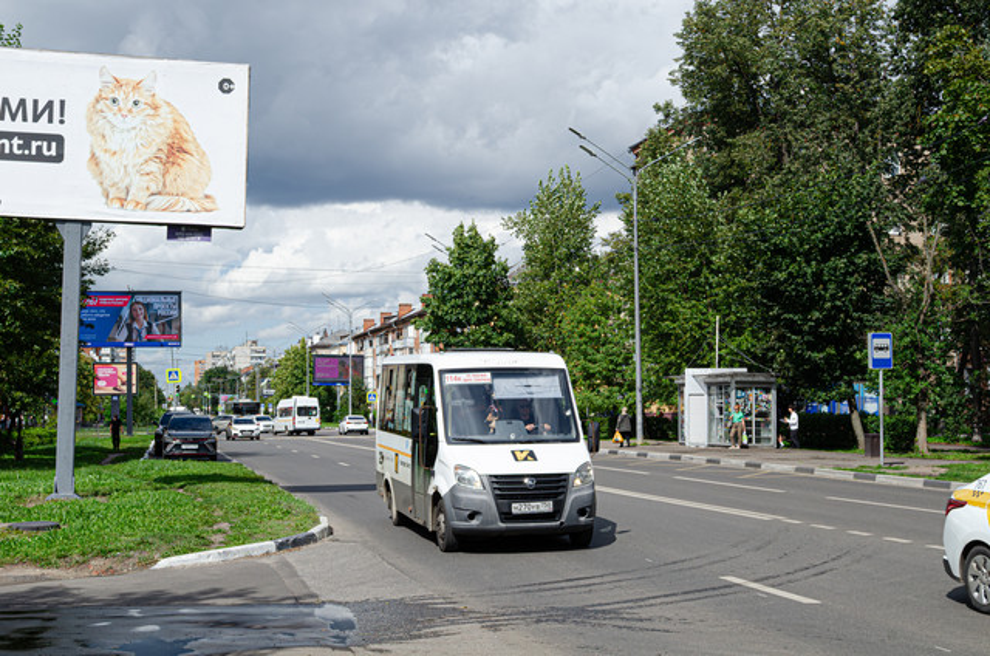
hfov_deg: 41.2
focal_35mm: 48
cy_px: 328
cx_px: 495
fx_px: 1317
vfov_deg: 28.0
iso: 500
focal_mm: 32
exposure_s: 1/800
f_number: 11
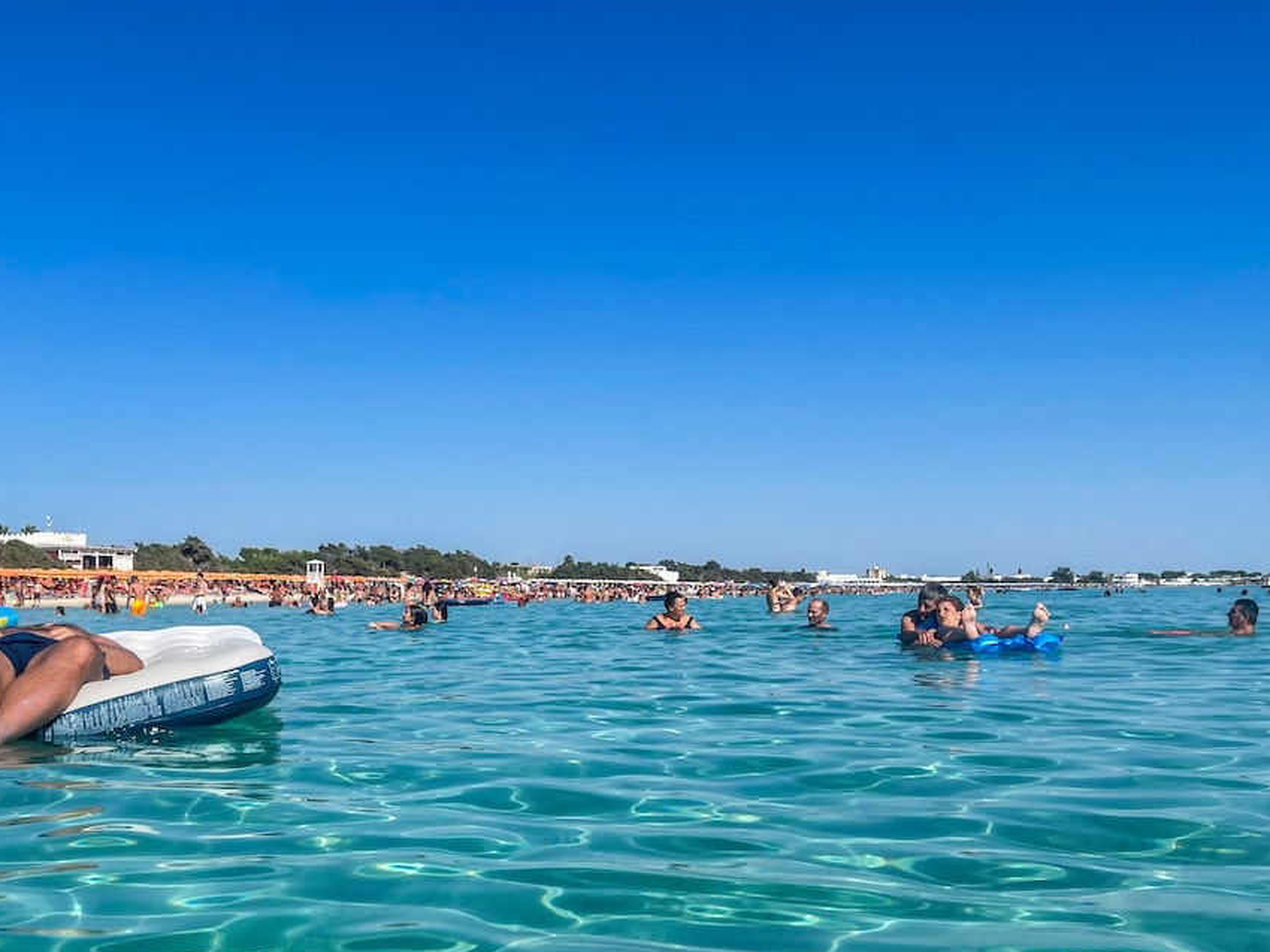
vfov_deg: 38.6
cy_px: 546
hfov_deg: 49.8
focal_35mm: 37
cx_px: 492
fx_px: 1357
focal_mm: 5.1
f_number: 1.6
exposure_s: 1/4902
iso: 32
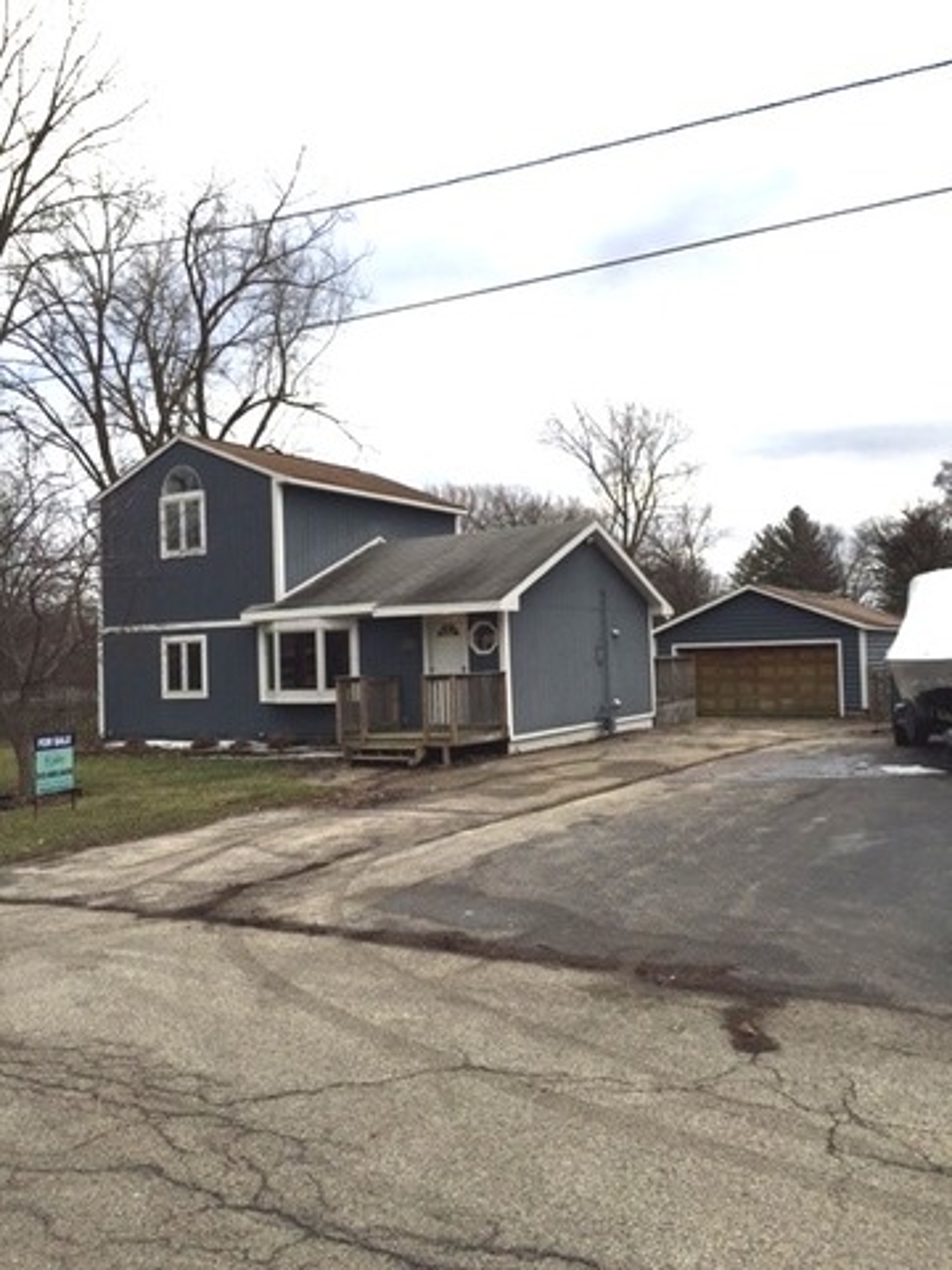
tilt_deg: +4.1
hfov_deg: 48.2
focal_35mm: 29
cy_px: 635
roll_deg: +1.6
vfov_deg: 61.7
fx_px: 1063
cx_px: 476
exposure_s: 1/286
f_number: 2.2
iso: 32
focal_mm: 4.15
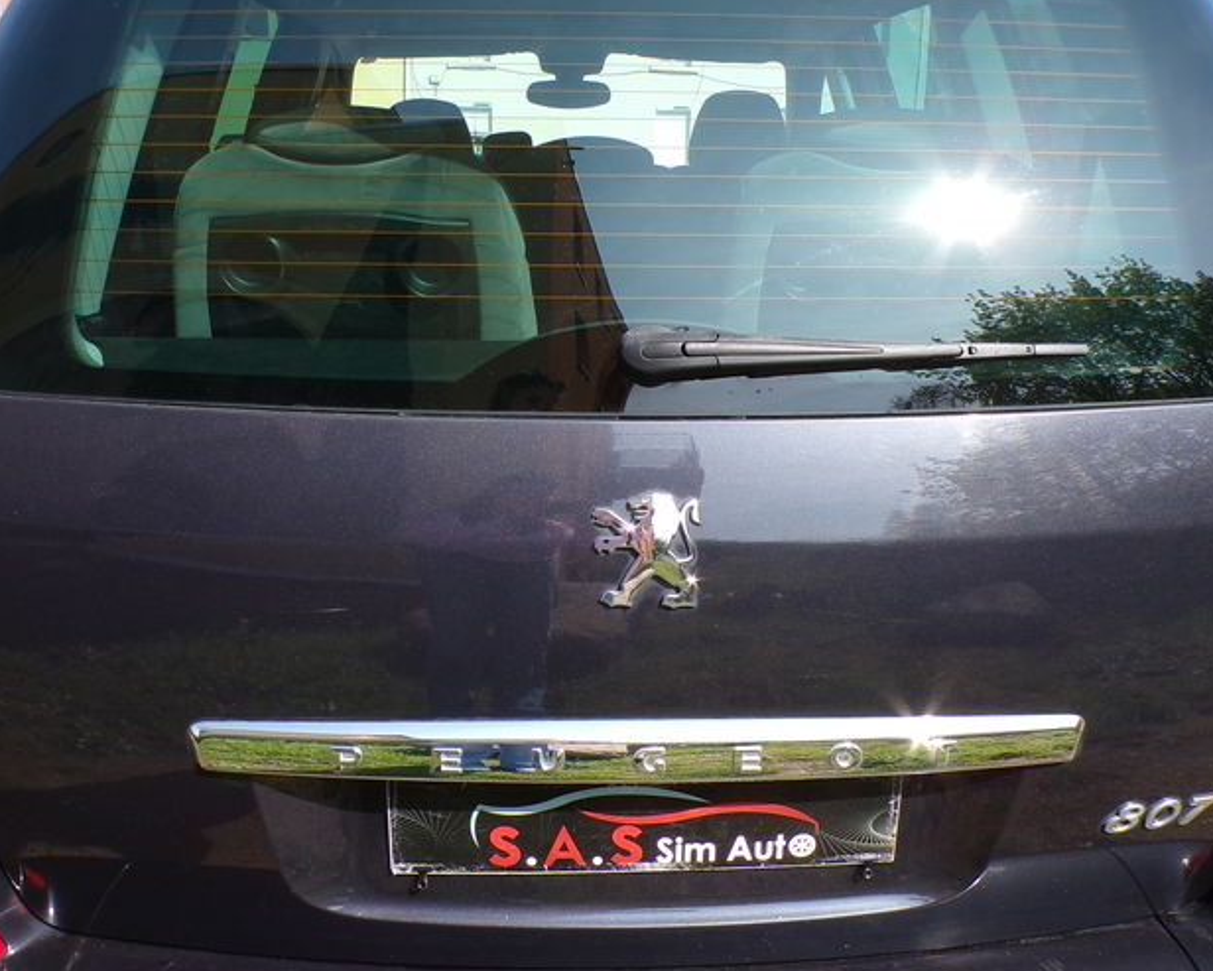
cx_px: 603
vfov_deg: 39.2
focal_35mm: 38
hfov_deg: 47.9
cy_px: 481
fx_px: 1364
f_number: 4.4
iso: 100
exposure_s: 1/250
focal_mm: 4.3
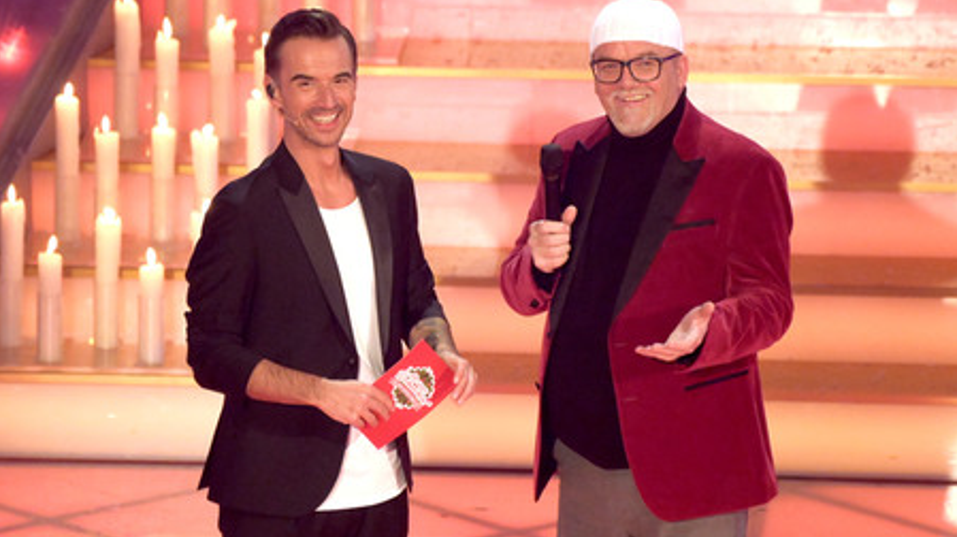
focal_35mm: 526
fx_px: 13341
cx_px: 478
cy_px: 294
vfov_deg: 2.3
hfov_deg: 4.1
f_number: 5.6
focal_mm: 500
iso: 12800
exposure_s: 1/400
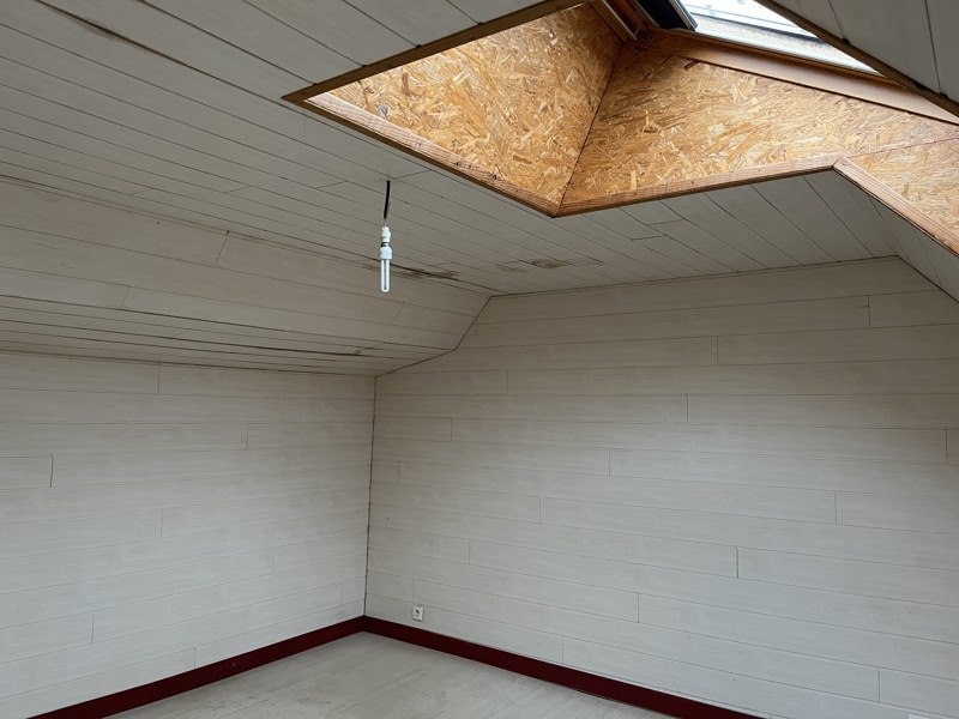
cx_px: 480
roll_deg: -1.6
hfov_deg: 67.3
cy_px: 360
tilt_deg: +3.6
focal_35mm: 26
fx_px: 720
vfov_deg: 53.1
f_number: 1.6
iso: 125
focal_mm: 5.1
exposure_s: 1/66
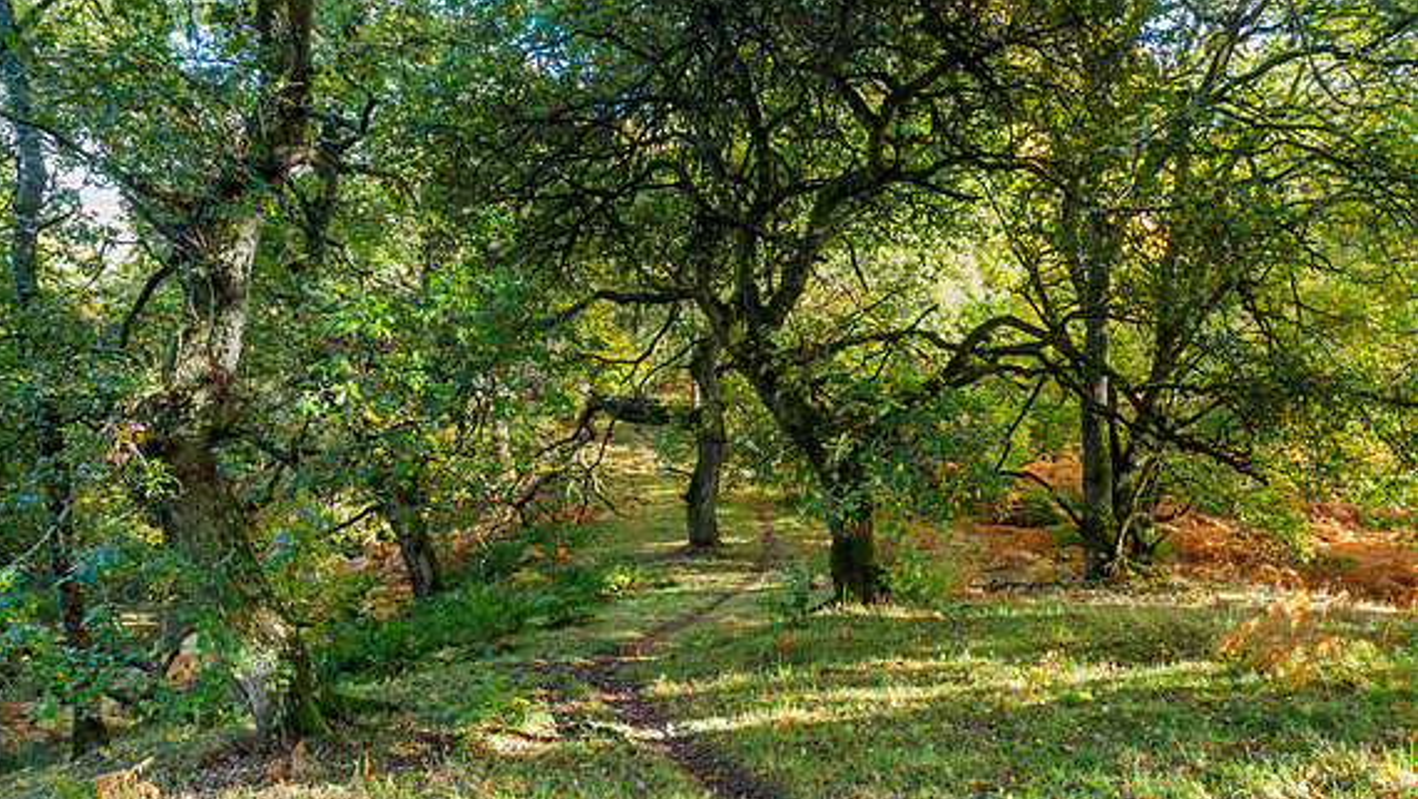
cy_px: 436
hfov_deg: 67.9
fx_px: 1053
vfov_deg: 41.5
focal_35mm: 28
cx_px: 737
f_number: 5.6
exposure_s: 1/6
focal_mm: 12
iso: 200
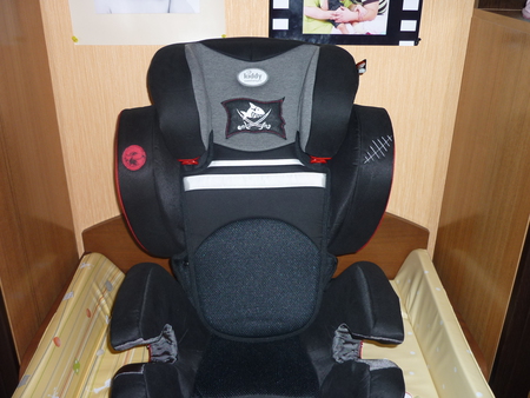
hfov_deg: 55.3
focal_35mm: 33
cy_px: 199
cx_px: 265
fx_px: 506
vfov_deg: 43.0
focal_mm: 5.5
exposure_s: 1/30
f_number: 2.8
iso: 100
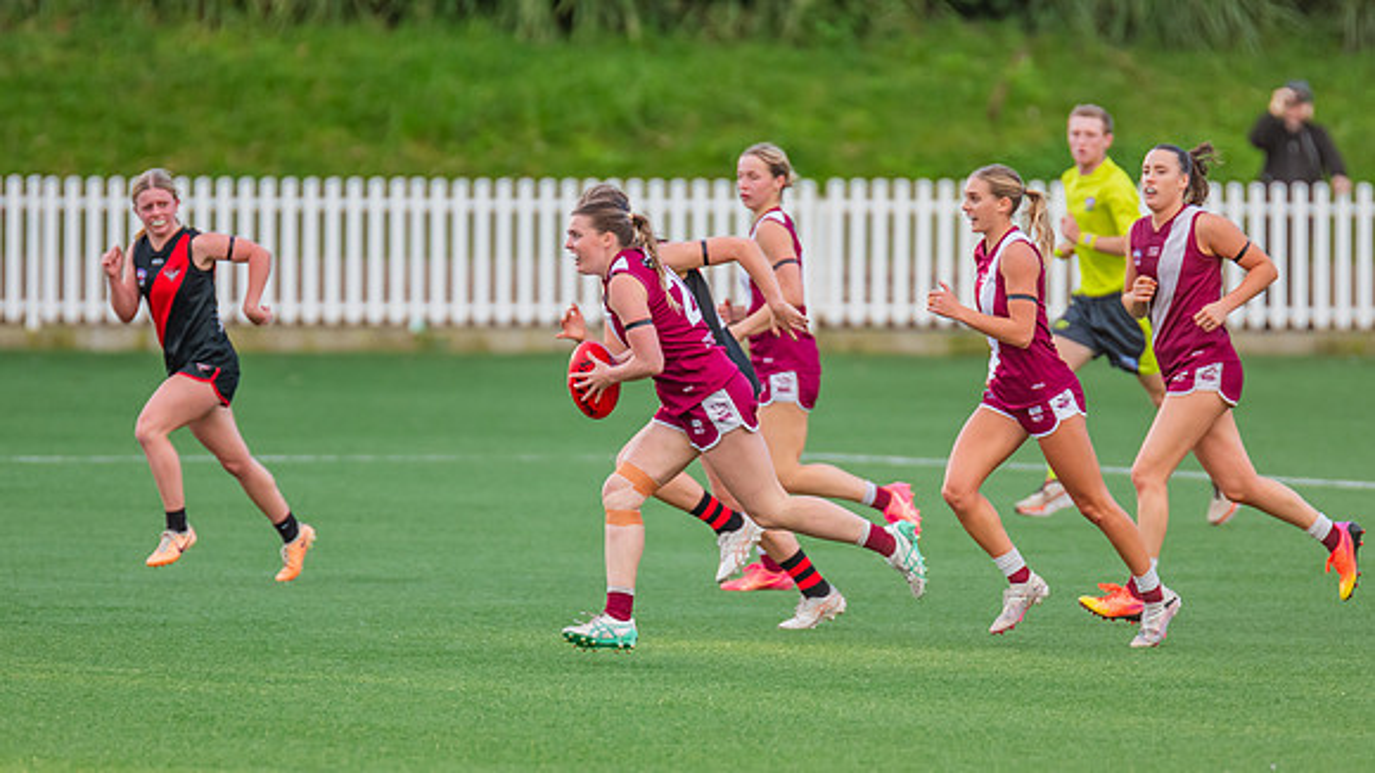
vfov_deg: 2.0
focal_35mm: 609
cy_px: 412
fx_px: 22210
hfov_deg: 3.5
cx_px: 696
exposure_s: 1/800
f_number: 4.5
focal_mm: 420
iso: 800
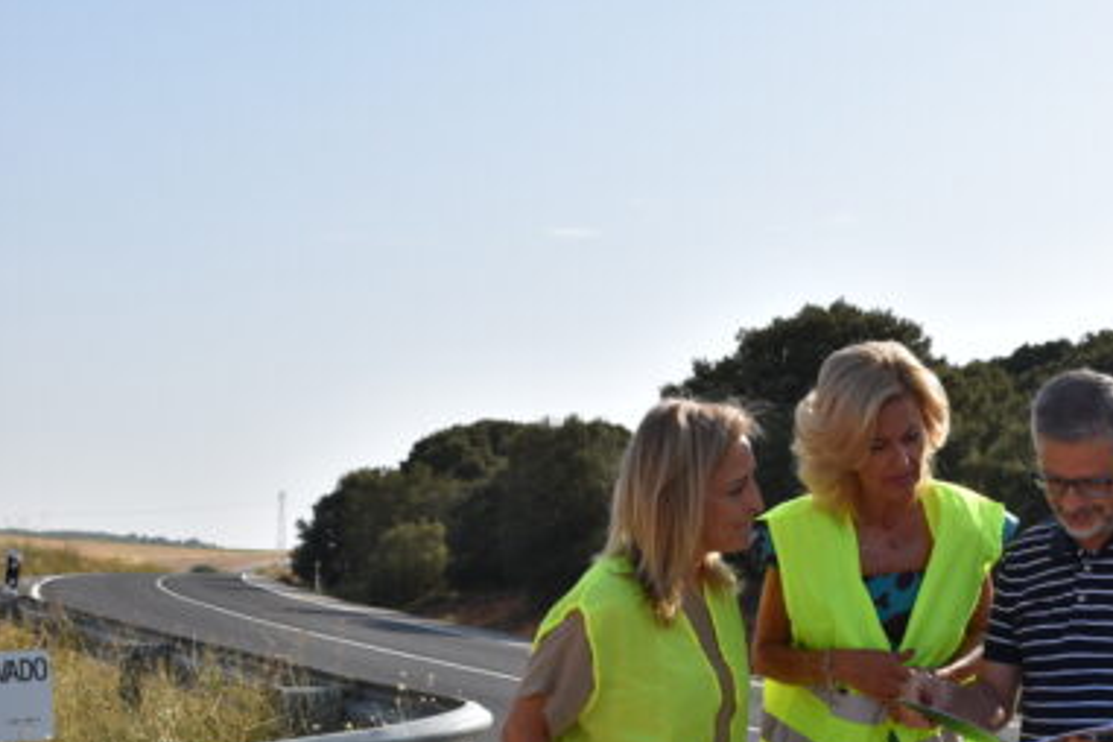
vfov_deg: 22.1
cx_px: 841
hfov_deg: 32.2
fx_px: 1886
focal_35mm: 61
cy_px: 523
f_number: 10
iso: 200
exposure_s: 1/400
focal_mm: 26
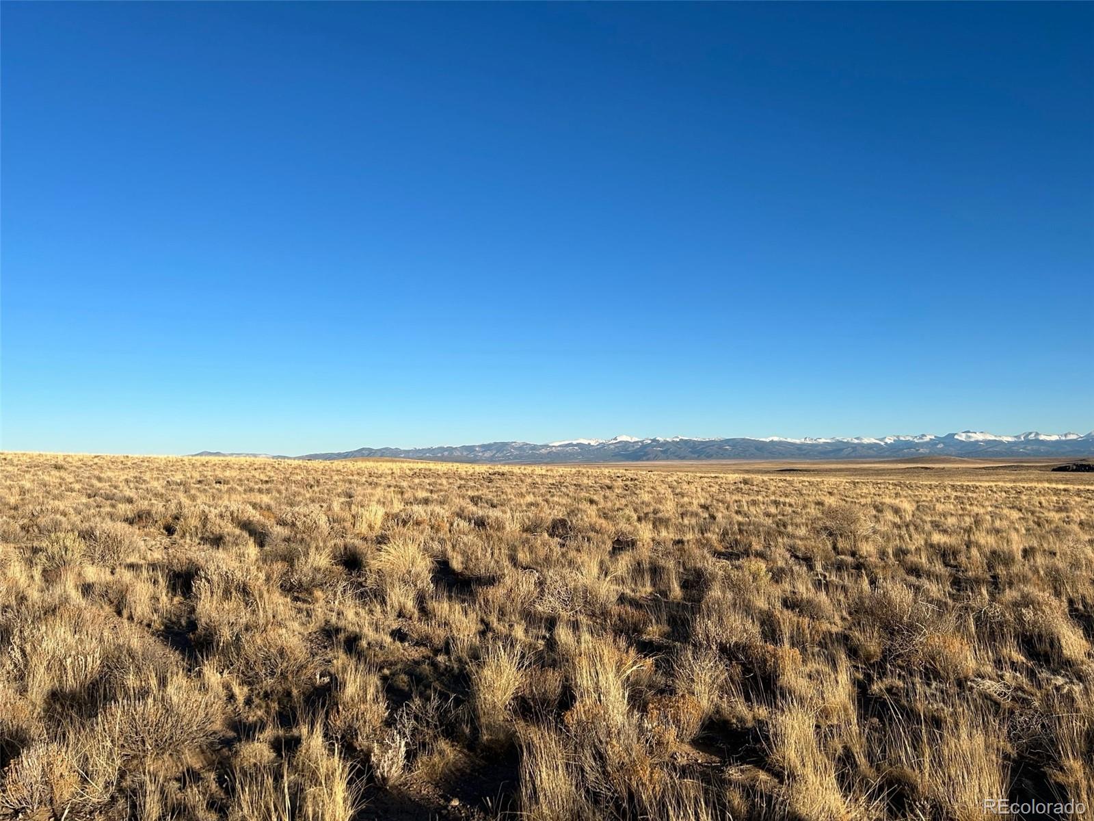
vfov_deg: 53.1
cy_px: 410
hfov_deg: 67.3
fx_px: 822
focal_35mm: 26
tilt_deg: +4.7
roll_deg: +1.0
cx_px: 547
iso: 50
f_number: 1.5
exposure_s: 1/3571
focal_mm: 5.7
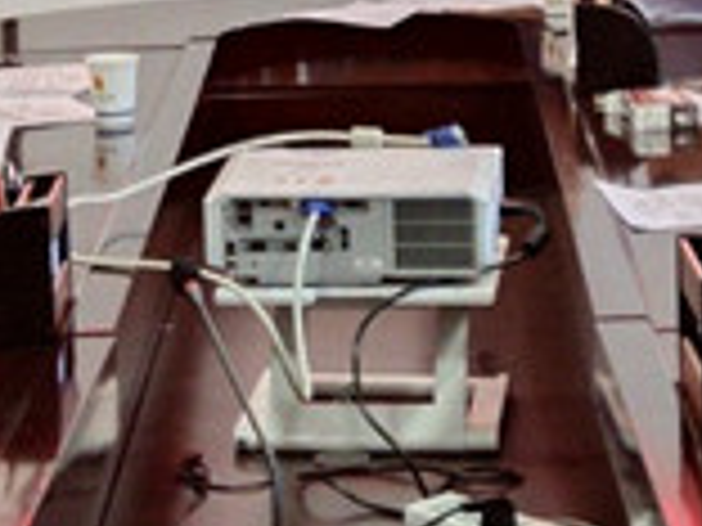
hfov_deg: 11.8
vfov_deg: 8.8
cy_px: -70
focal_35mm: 167
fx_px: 3387
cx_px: 378
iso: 365
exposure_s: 1/50
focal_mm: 3.95
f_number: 1.8
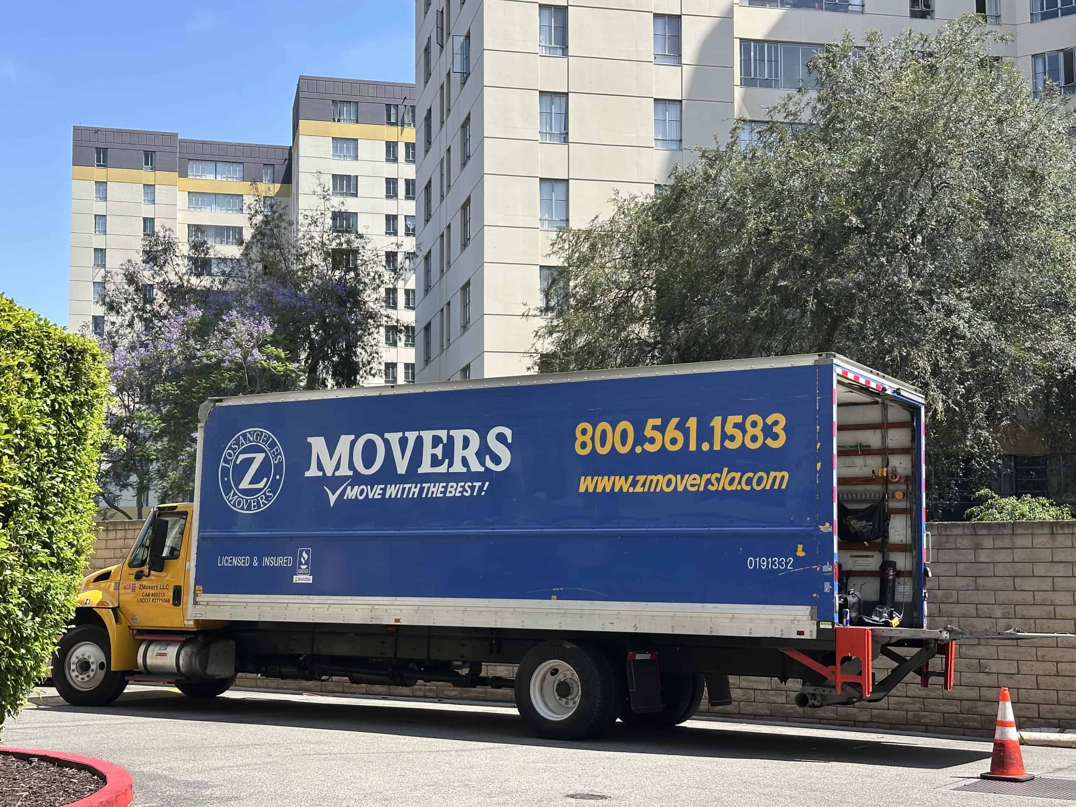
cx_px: 538
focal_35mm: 48
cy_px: 404
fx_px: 1492
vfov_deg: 30.3
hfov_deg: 39.7
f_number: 1.8
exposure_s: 1/1783
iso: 64
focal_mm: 6.9
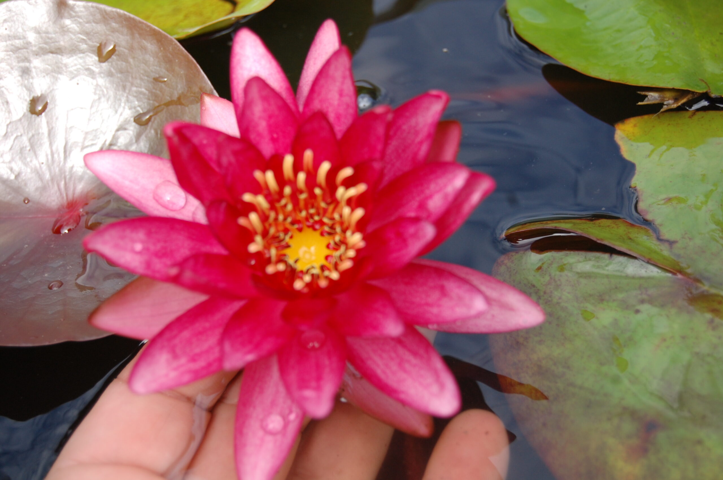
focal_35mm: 82
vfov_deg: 16.5
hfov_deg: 24.6
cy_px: 240
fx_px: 1655
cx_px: 362
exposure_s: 1/320
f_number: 5.6
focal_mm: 55
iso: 400
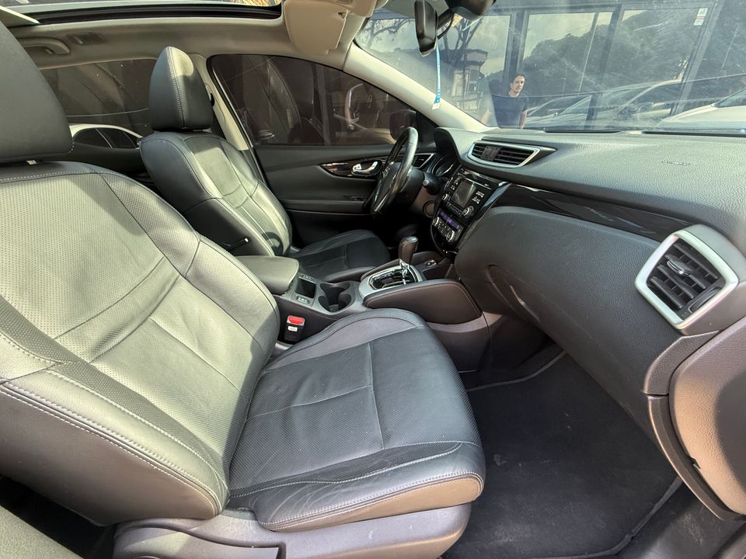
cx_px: 373
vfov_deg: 85.7
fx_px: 302
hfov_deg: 102.1
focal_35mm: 14
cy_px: 280
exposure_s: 1/99
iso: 320
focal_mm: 2.22
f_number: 2.2
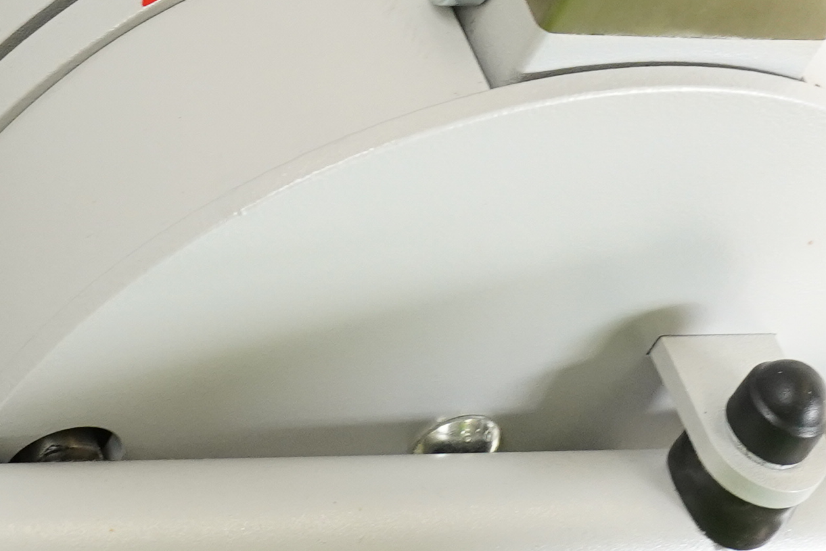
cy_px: -312
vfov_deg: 9.0
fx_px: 3396
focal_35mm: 148
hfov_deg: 13.8
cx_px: 158
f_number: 7.1
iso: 2000
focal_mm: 31
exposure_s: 1/100
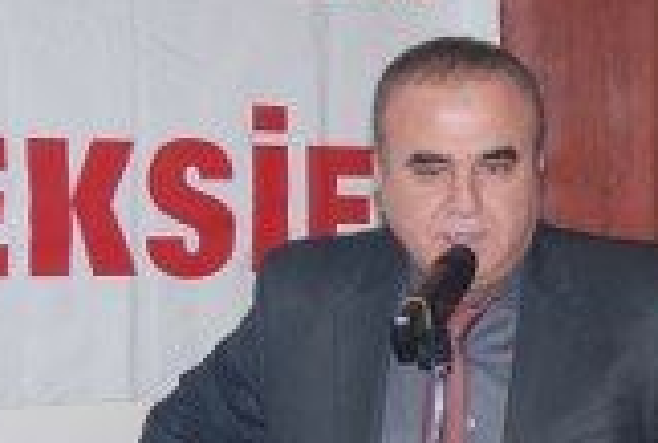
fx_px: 3427
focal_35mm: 187
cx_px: 532
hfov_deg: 10.9
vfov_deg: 7.4
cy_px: 301
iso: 200
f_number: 4.8
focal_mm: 48
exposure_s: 1/60
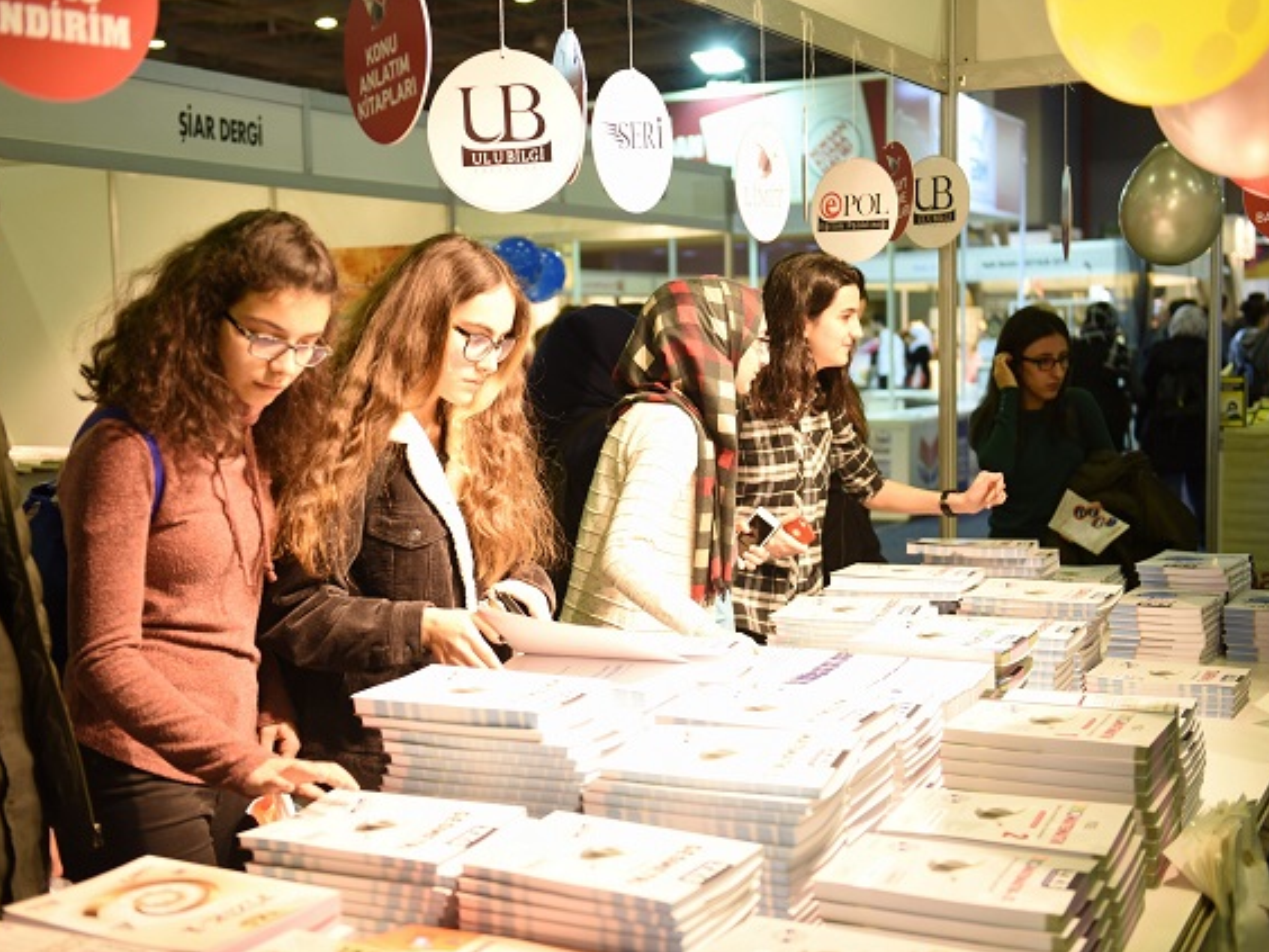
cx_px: 619
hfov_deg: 39.7
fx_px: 1760
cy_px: 476
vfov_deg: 30.3
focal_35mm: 48
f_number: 2.8
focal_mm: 44
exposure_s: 1/160
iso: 1250
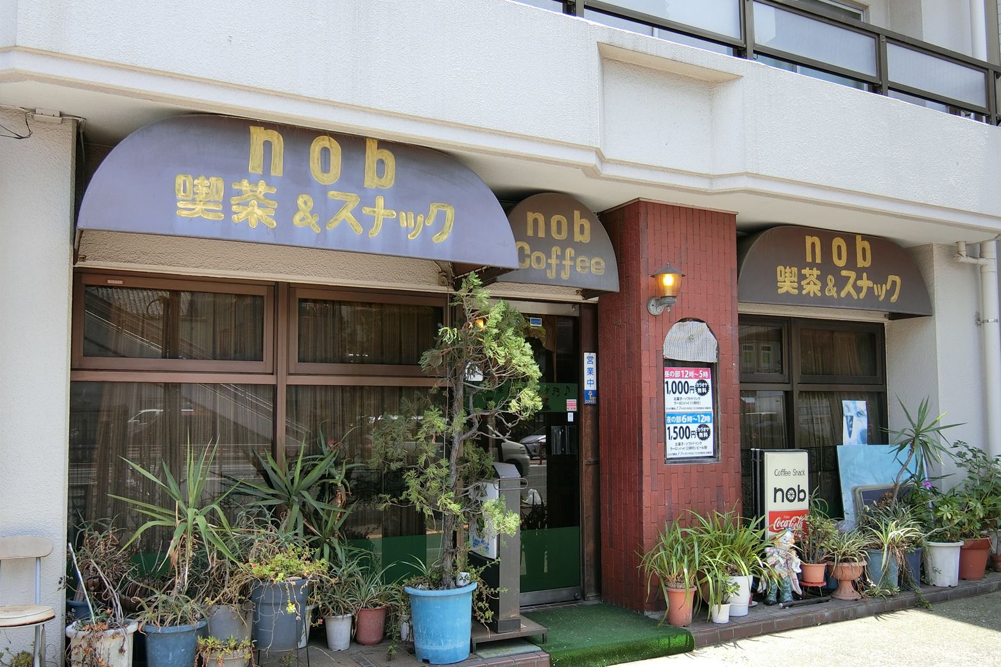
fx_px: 890
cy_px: 373
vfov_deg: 41.1
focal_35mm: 32
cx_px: 513
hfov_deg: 58.7
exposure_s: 1/200
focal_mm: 6.4
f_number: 3.3
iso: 80
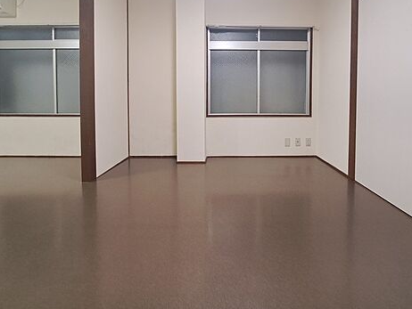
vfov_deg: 69.6
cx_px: 227
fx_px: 214
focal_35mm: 18
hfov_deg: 87.4
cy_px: 102
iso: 160
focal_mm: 1.74
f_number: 2.2
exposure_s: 1/50
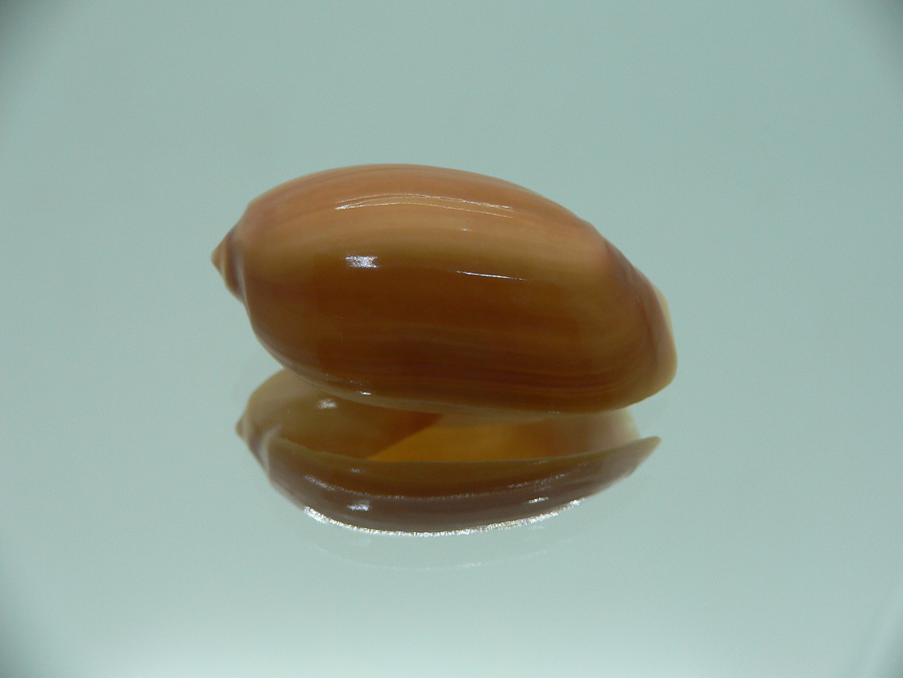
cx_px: 452
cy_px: 339
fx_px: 913
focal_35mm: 35
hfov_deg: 52.6
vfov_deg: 40.7
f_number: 2.8
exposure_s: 1/60
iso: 80
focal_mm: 4.6
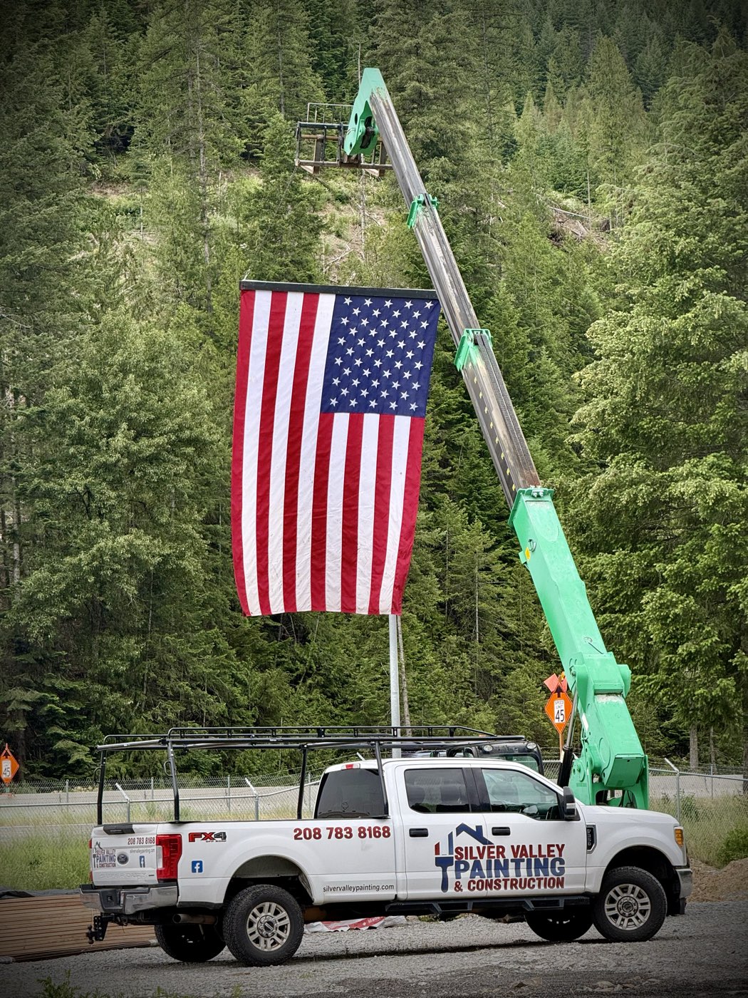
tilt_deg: +5.5
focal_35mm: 120
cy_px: 499
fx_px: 3457
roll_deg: +1.2
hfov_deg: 12.3
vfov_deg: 16.4
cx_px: 374
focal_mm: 15.66
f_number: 2.8
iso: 64
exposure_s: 1/333
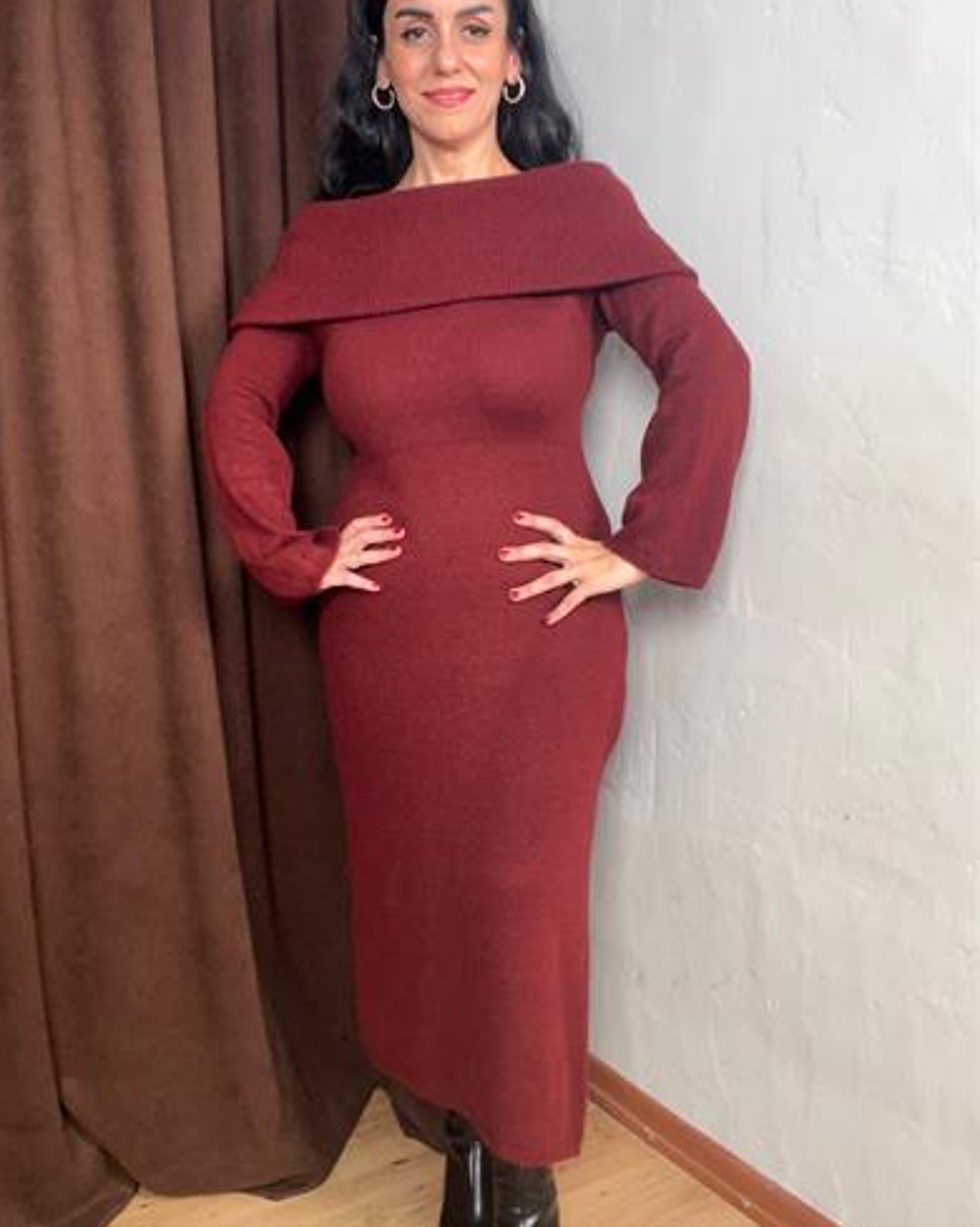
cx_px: 480
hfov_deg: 45.8
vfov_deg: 55.6
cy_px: 564
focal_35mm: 32
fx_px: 1161
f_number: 2.2
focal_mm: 2.71
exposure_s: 1/50
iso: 80
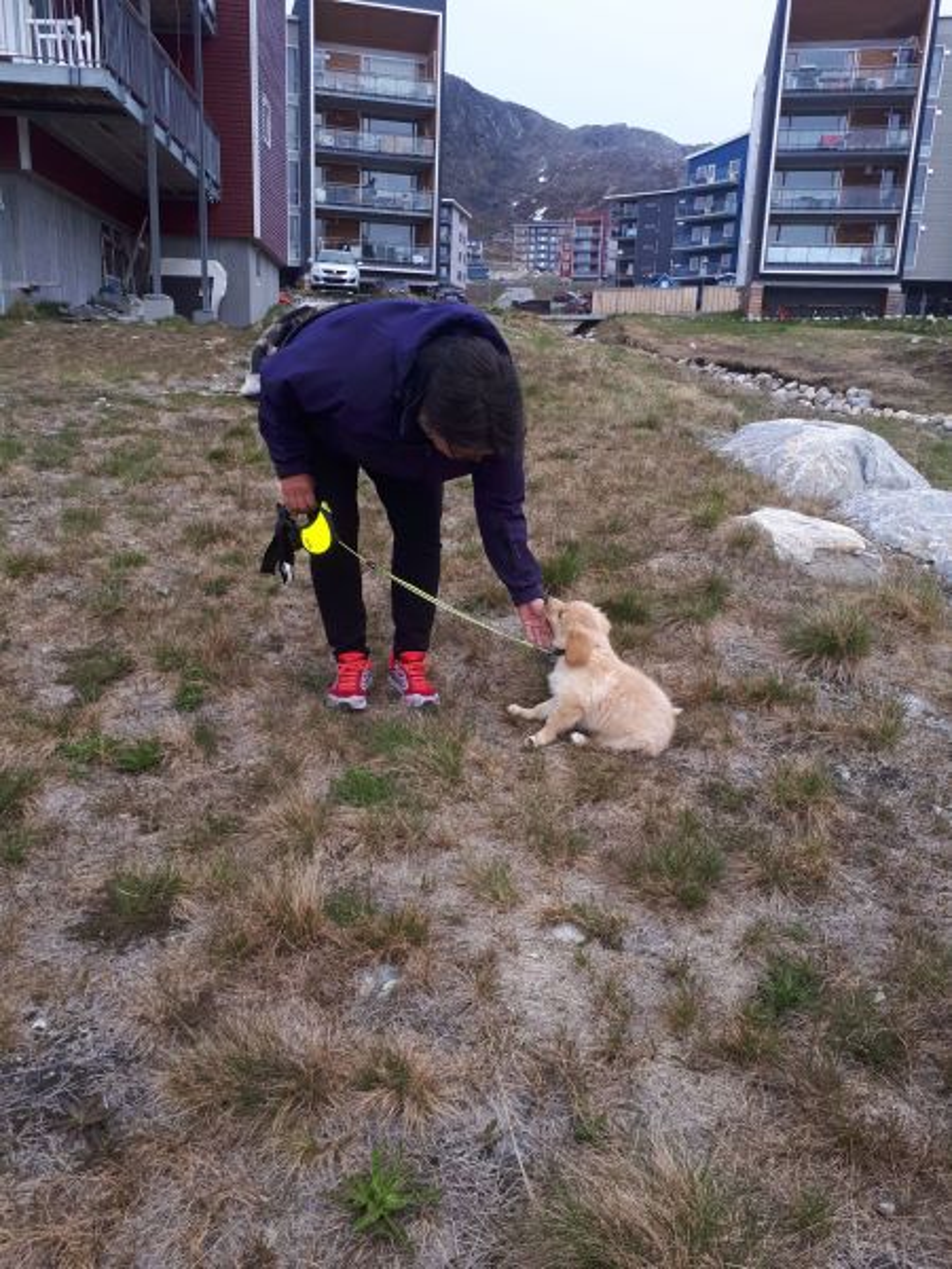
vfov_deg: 65.3
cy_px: 634
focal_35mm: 27
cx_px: 476
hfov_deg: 51.4
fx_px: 990
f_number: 1.9
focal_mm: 3.6
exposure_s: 1/980
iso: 40
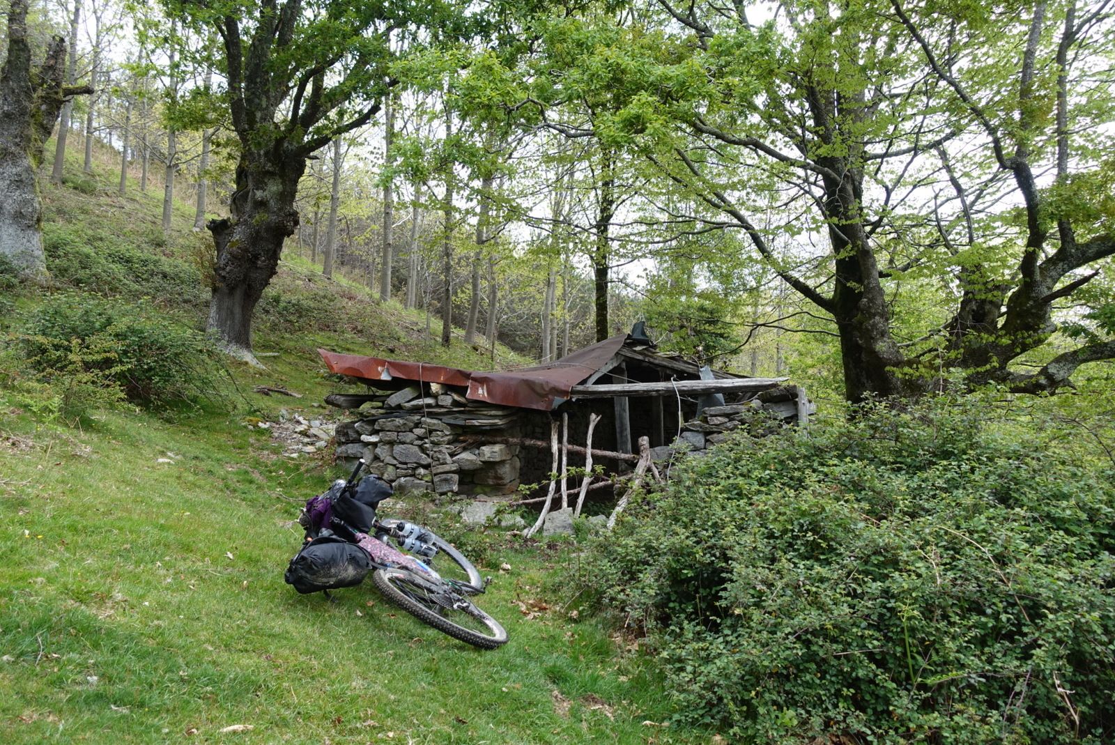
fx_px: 930
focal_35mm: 30
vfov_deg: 43.7
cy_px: 372
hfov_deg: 61.9
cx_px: 558
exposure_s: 1/80
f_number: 3.5
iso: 125
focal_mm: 10.89
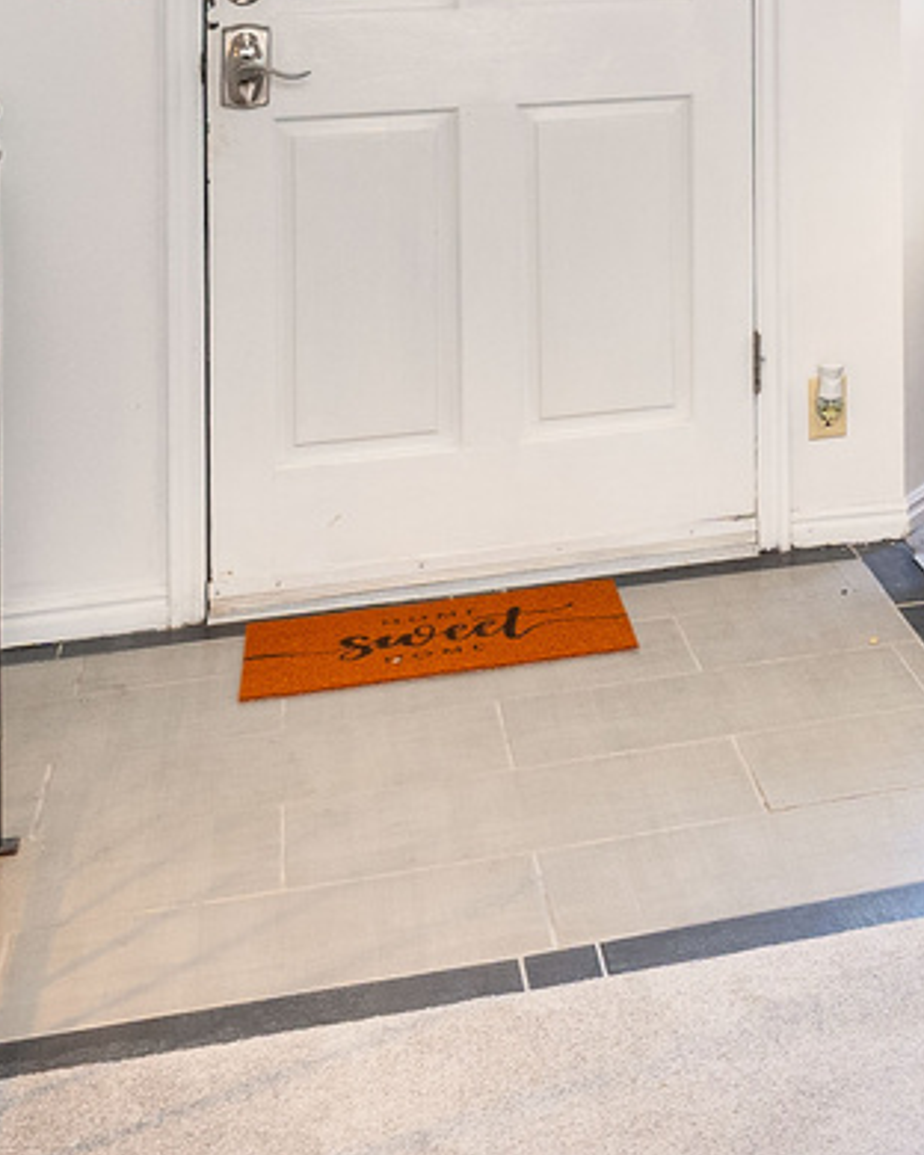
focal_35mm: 69
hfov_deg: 19.7
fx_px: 2359
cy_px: -31
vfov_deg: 25.9
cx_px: 1330
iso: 400
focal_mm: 14
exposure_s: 1/160
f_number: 8
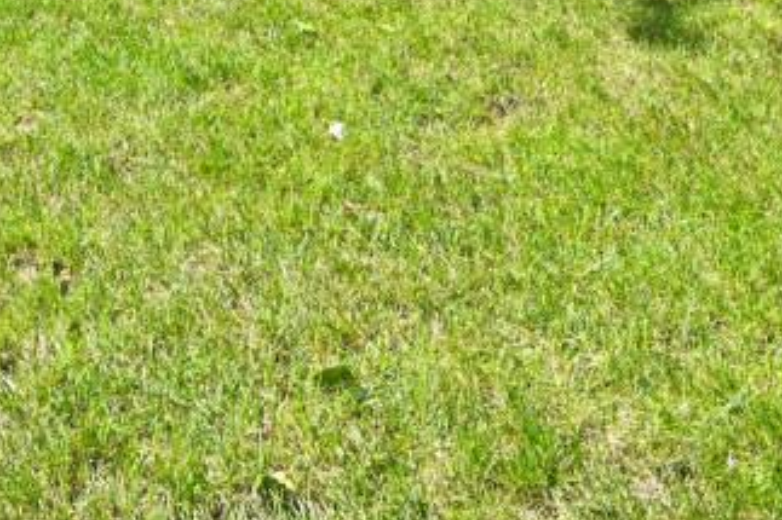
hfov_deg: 28.5
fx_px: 1411
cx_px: -51
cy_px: -571
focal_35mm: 65
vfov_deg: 15.7
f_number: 6.3
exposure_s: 1/320
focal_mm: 14
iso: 100
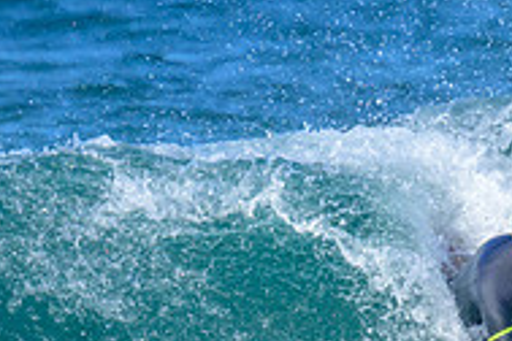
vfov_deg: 0.4
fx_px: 48053
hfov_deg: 0.6
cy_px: 248
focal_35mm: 3379
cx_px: 432
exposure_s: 1/2000
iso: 2000
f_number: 11
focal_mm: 800
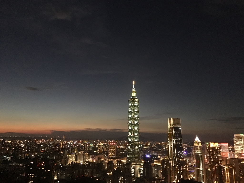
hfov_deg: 61.7
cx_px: 122
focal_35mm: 29
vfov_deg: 48.2
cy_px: 92
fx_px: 204
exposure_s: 1/15
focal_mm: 4.15
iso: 800
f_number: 2.2
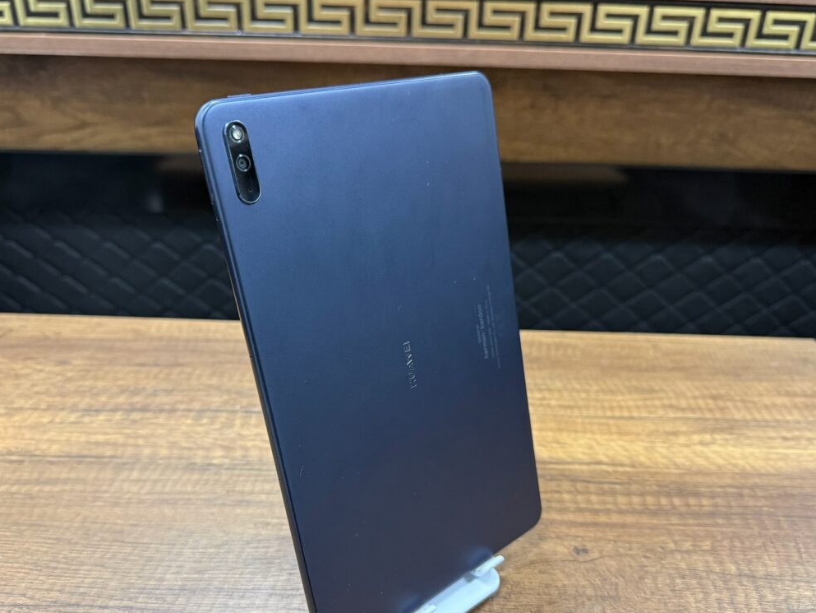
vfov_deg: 48.0
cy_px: 360
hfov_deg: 61.6
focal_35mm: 29
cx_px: 391
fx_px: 684
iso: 320
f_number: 1.78
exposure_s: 1/50
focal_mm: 6.76
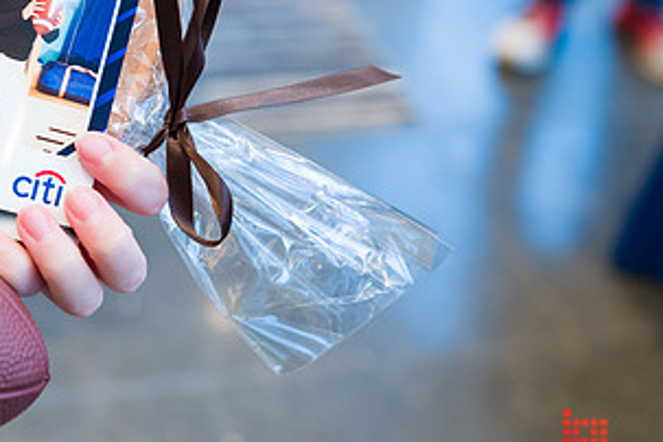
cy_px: 101
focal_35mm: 65
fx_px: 1197
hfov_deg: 29.8
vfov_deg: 20.7
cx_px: 83
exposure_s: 1/200
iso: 800
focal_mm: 34
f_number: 4
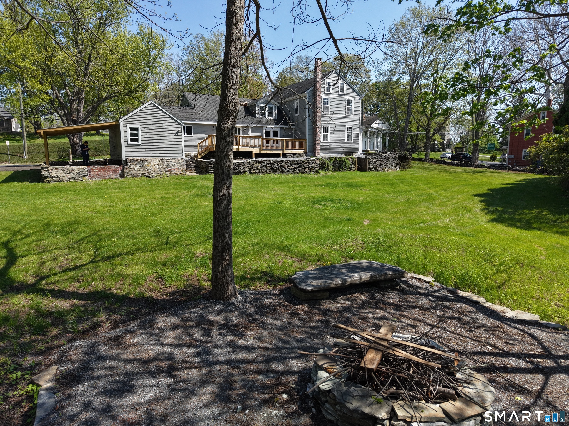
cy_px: 213
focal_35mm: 24
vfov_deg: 56.8
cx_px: 284
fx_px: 394
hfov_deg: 71.6
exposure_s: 1/4000
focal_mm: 8.67
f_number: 1.8
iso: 200
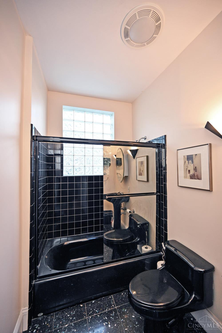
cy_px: 166
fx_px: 129
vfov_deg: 104.3
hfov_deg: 81.2
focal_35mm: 14
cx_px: 111
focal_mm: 14
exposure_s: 1/60
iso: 360
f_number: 4
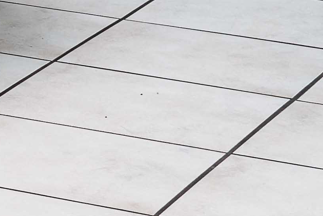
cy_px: -468
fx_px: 2629
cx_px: -804
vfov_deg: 4.5
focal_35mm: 293
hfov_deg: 6.2
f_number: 11
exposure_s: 1
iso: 200
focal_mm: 40
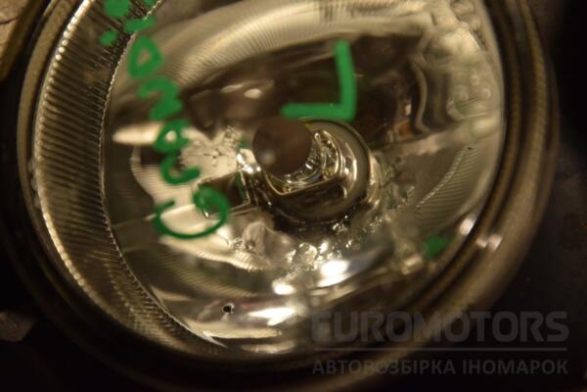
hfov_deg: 13.0
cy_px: 196
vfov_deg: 8.7
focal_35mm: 158
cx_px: 294
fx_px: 2568
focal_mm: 105
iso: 800
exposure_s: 1/500
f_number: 5.6
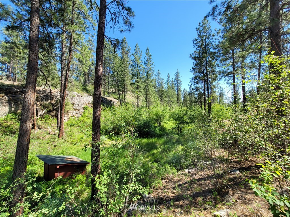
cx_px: 145
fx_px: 109
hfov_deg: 106.2
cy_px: 108
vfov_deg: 89.9
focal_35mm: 13
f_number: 2.2
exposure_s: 1/703
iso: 64
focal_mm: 2.2
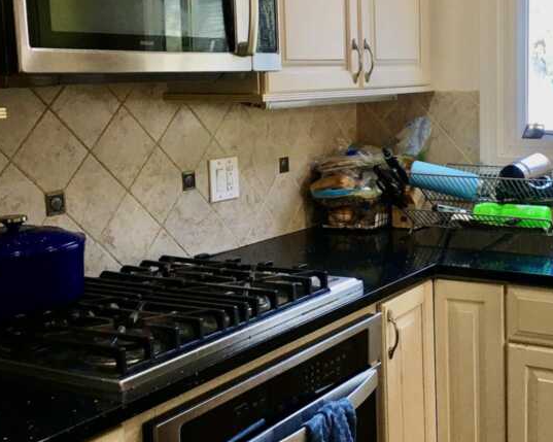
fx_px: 883
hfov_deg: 33.9
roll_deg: +0.3
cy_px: 211
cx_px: 430
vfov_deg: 28.1
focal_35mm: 54
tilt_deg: -6.8
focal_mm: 4.15
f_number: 2.2
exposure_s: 1/30
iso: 32
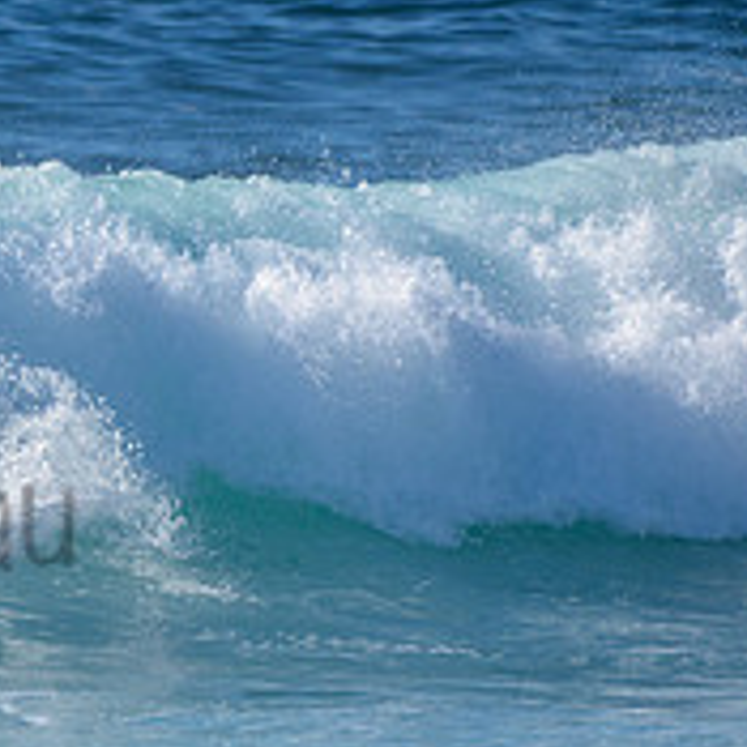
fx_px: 42042
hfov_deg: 1.0
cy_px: 467
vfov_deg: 1.0
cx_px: -376
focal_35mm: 1722
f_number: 5.6
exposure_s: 1/2000
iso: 180
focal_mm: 500
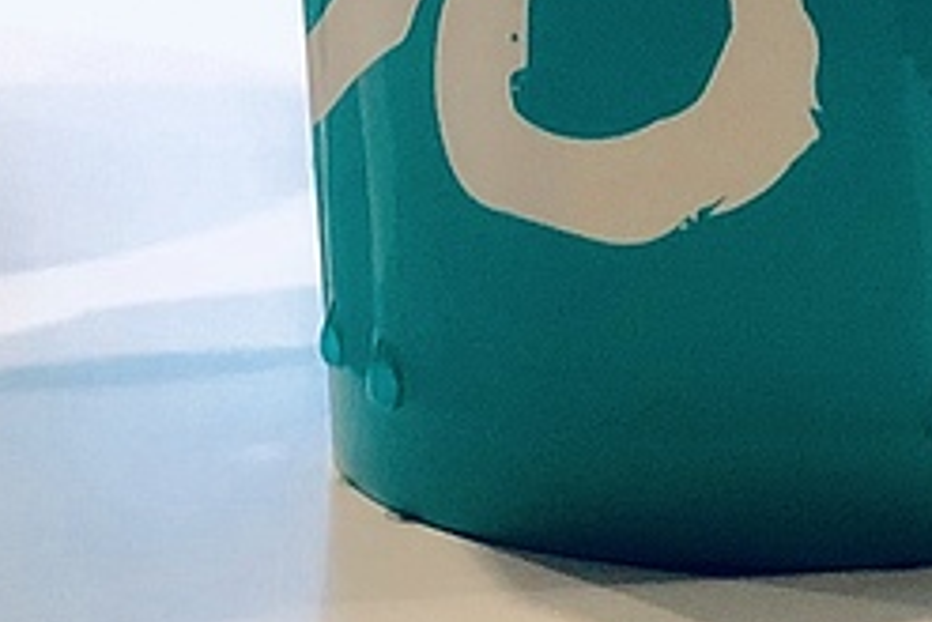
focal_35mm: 280
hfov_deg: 7.3
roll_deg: +1.4
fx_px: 7253
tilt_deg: -2.7
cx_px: 1158
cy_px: -1135
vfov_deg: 4.7
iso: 40
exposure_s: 1/50
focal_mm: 6
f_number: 2.4
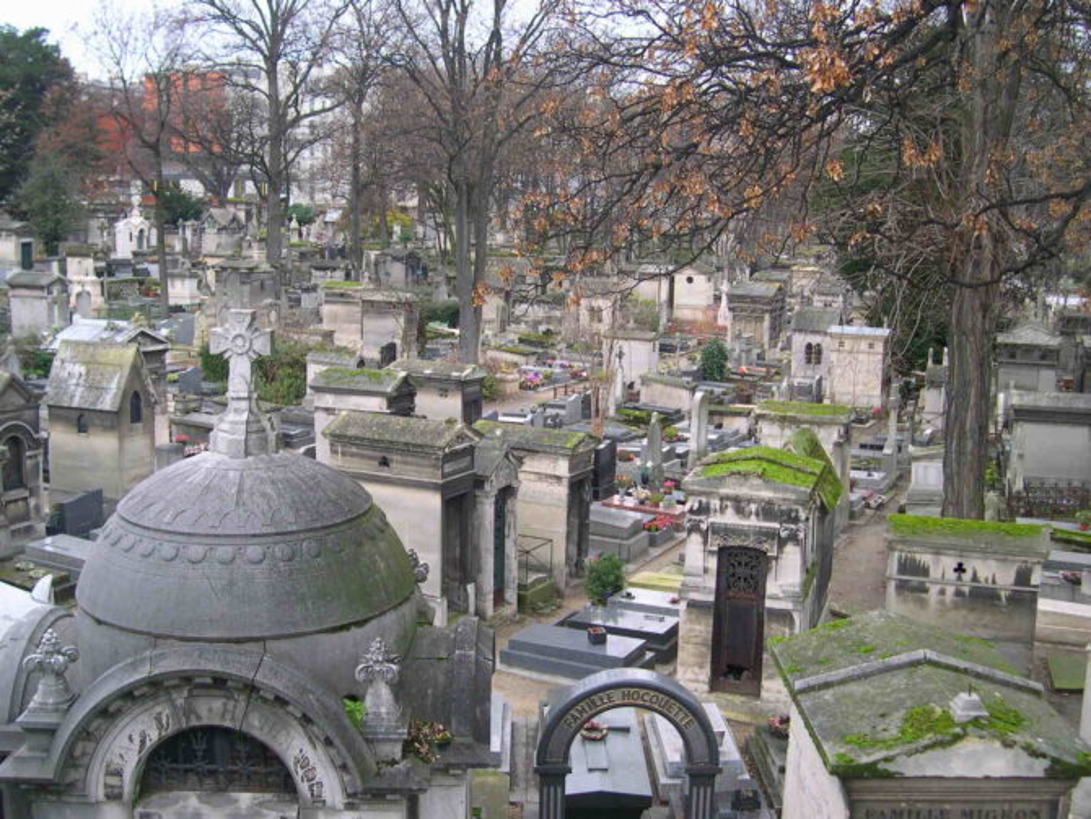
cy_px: 410
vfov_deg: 37.7
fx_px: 1198
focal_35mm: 38
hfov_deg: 49.0
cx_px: 546
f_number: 2.8
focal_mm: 8
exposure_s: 1/71
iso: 100
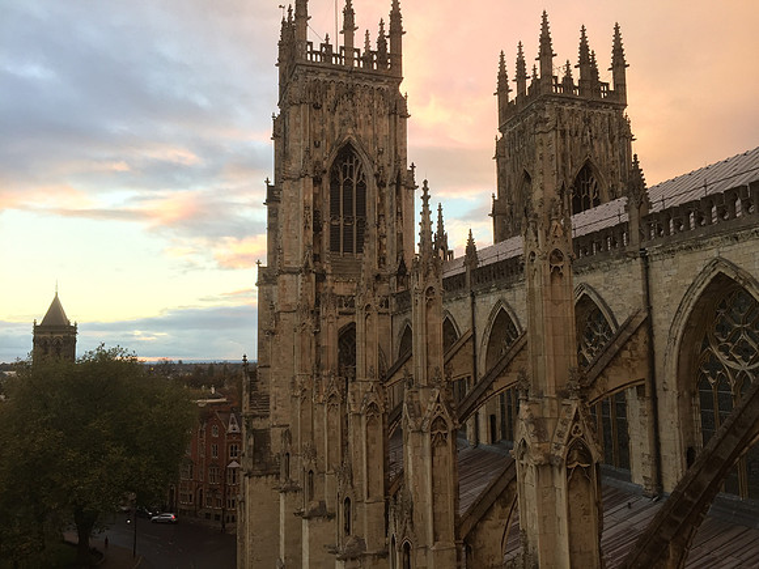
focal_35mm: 29
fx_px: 636
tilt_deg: +6.5
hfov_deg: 61.7
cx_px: 380
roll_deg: +1.0
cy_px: 284
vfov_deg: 48.2
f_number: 2.2
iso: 40
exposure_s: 1/100
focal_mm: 4.15
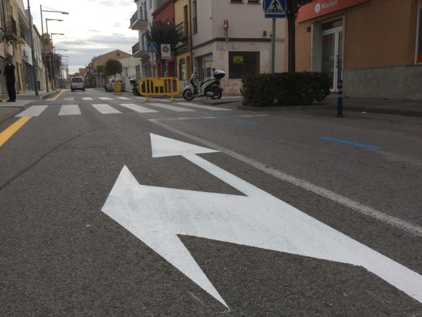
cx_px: 211
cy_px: 158
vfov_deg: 45.4
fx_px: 378
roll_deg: +0.4
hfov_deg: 58.4
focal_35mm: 31
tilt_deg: -11.9
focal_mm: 3.3
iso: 25
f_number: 2.4
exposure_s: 1/627
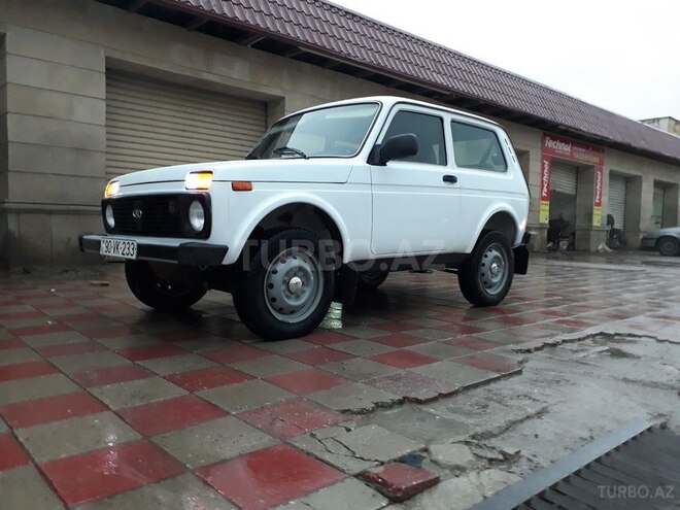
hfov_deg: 65.3
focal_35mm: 27
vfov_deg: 51.4
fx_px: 530
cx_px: 340
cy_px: 255
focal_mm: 3.6
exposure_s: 1/17
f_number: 1.9
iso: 320
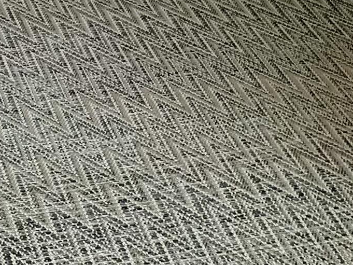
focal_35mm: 154
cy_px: -426
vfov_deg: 8.6
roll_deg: -0.7
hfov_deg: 11.7
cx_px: -312
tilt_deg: -6.8
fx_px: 1571
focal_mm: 4.25
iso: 100
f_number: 1.8
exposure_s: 1/78
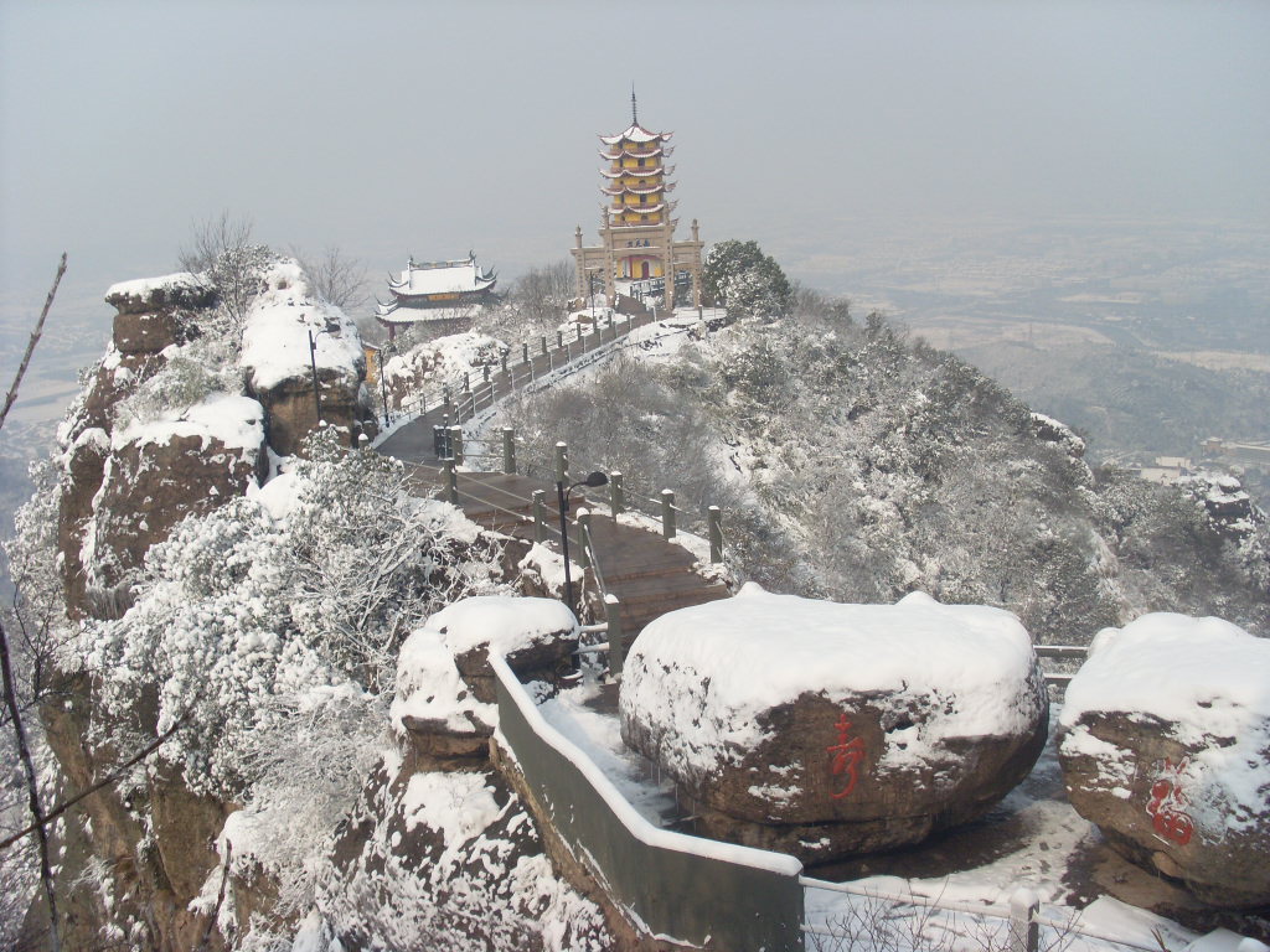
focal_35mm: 38
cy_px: 476
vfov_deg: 37.7
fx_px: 1394
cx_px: 635
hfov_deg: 49.0
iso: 80
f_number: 7.7
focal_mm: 6.3
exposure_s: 1/350
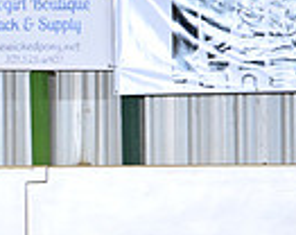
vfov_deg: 1.8
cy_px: 186
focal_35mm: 834
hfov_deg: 2.3
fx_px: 7285
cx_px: -352
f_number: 4
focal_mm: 200
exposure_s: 1/200
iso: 2500
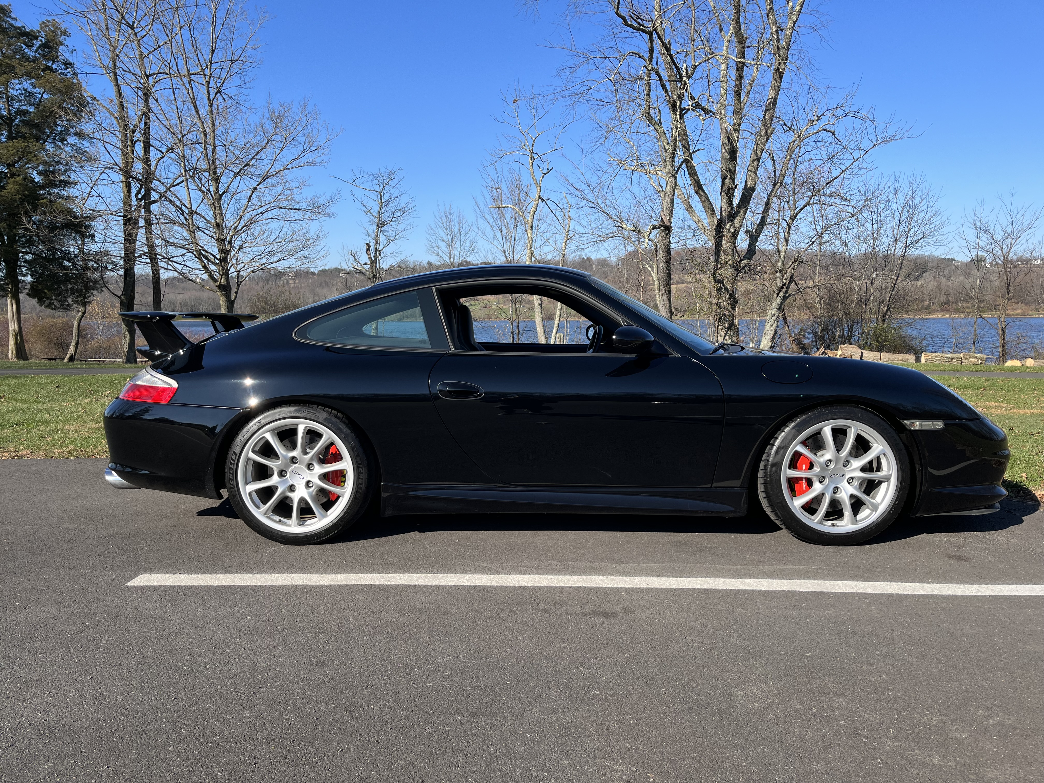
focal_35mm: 26
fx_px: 784
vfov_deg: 53.1
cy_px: 392
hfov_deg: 67.3
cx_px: 522
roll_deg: +0.1
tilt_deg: -5.8
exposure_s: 1/2101
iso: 50
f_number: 1.6
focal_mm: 5.1
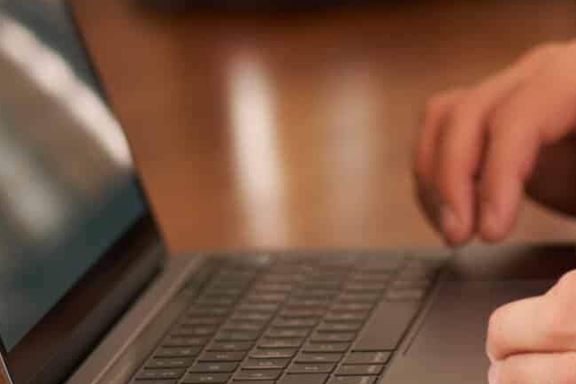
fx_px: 5344
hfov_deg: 6.1
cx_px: 652
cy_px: -245
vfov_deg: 4.1
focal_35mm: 334
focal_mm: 85
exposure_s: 1/125
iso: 320
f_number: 2
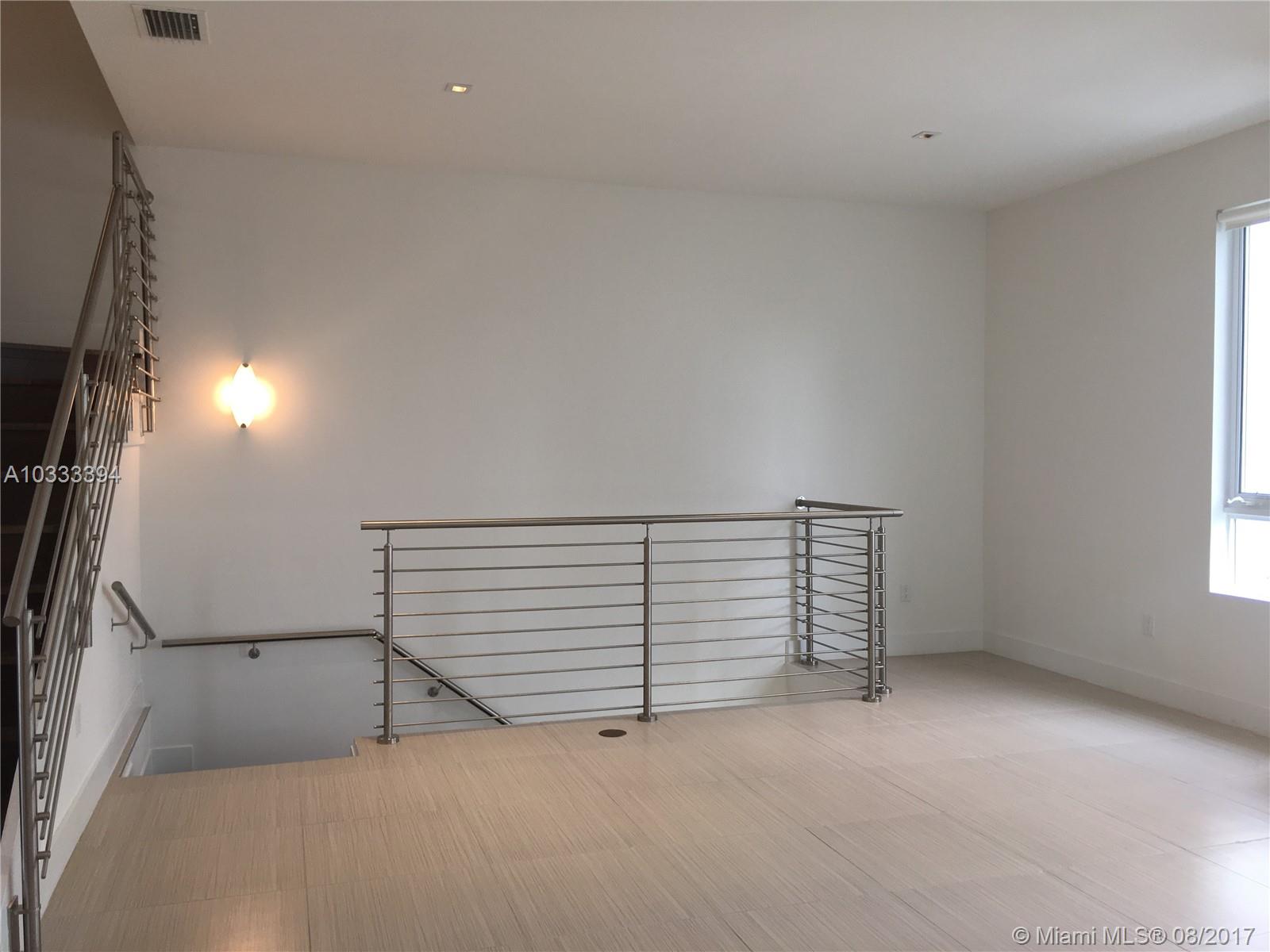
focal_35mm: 29
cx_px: 635
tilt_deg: -1.8
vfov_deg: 48.2
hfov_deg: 61.7
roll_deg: -0.2
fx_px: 1064
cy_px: 476
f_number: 2.2
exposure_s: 1/30
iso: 32
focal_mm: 4.15
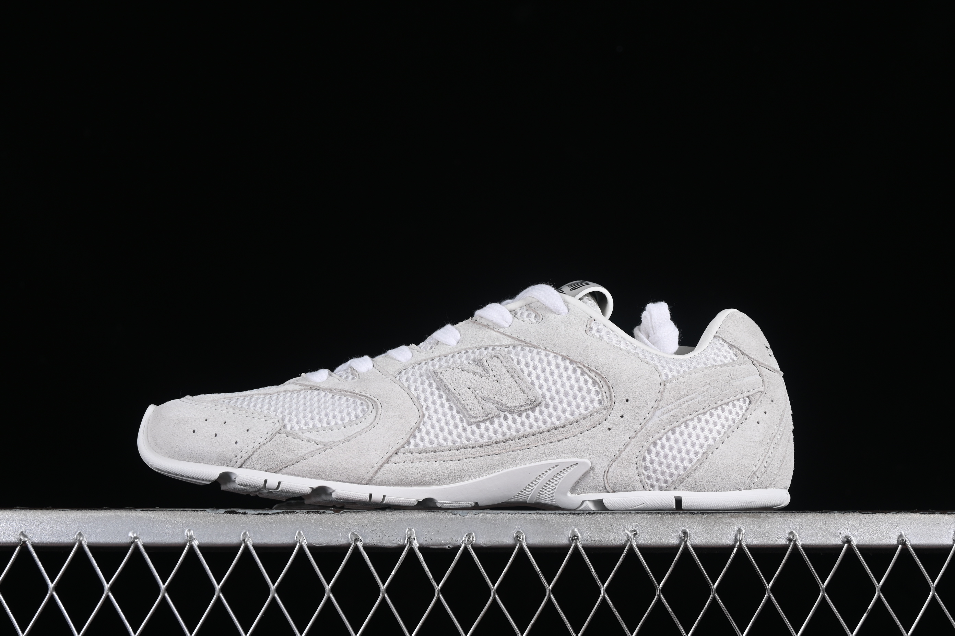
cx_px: 478
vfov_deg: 18.2
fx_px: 1989
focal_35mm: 75
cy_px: 318
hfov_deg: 27.0
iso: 160
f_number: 8
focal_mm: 50
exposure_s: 1/80
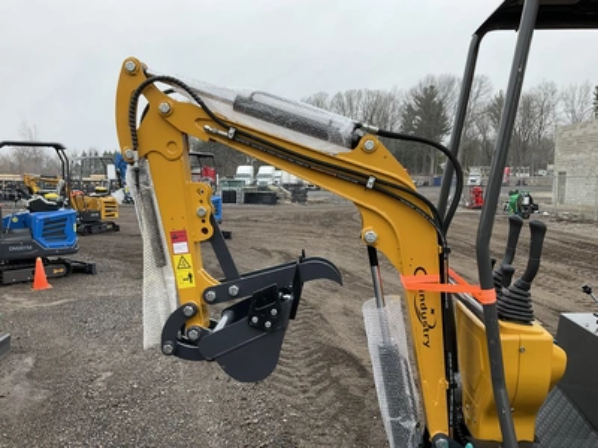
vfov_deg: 48.2
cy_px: 224
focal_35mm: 29
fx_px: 501
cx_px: 299
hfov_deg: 61.7
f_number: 1.8
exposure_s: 1/422
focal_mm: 3
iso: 25
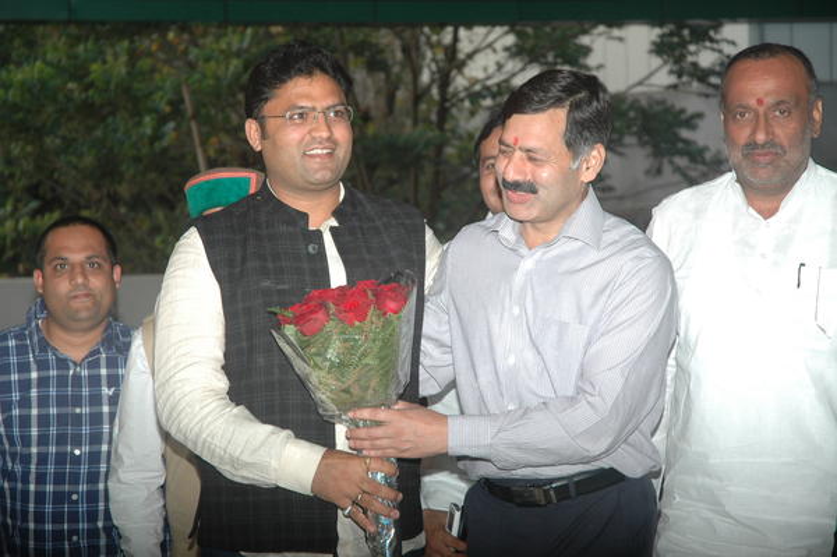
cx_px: 418
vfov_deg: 14.7
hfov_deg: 21.9
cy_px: 278
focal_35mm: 93
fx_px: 2160
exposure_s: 1/60
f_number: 4.5
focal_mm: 62
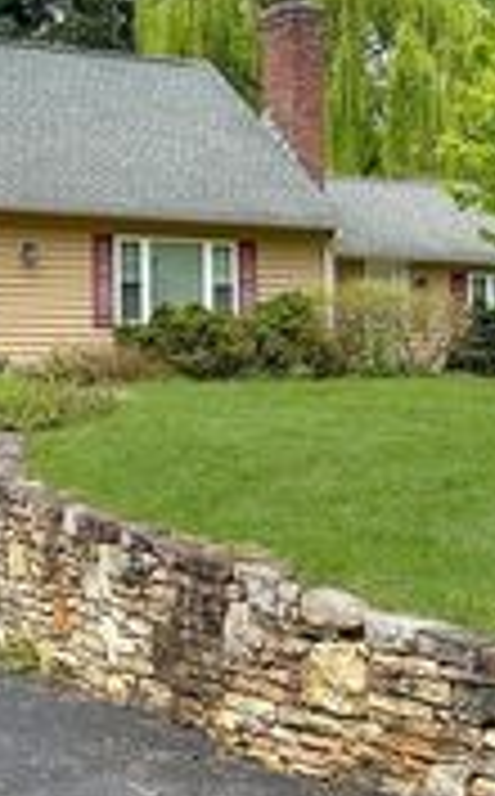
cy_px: 394
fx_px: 1690
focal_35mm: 78
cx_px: 99
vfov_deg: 26.5
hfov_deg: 16.5
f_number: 1.5
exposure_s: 1/2404
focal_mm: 5.7
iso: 50
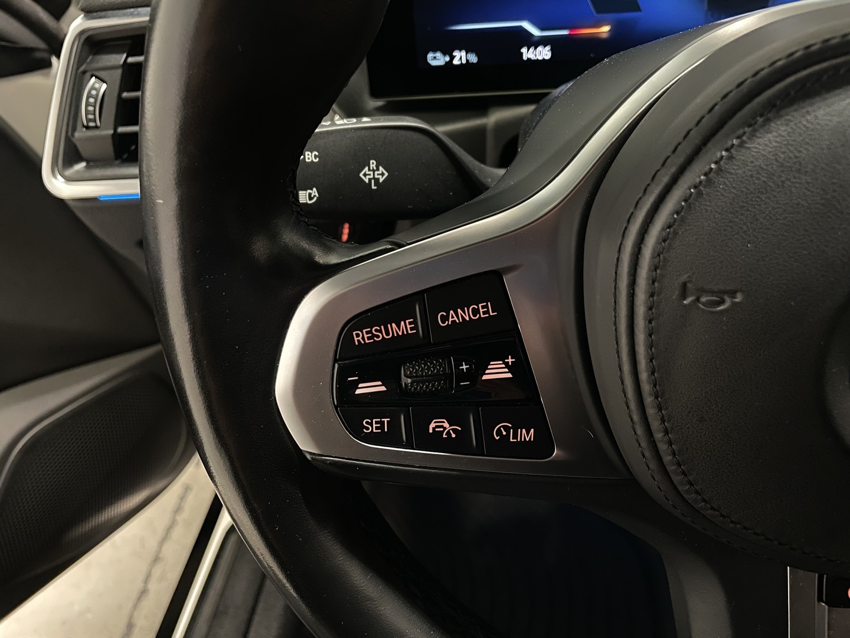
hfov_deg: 67.3
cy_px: 319
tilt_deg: -43.5
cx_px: 425
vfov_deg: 53.1
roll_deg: +9.6
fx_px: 638
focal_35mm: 26
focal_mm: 4.2
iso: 1250
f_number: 1.6
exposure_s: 1/41
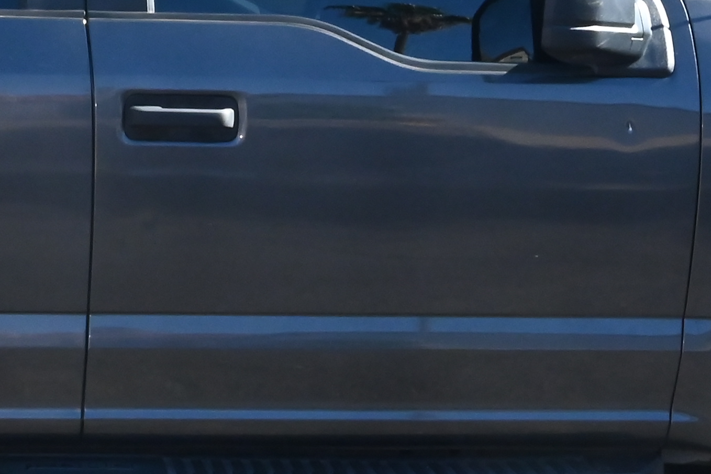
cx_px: -12
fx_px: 2626
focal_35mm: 133
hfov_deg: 15.1
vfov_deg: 10.3
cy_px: 85
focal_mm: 30
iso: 2000
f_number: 22
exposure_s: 1/200
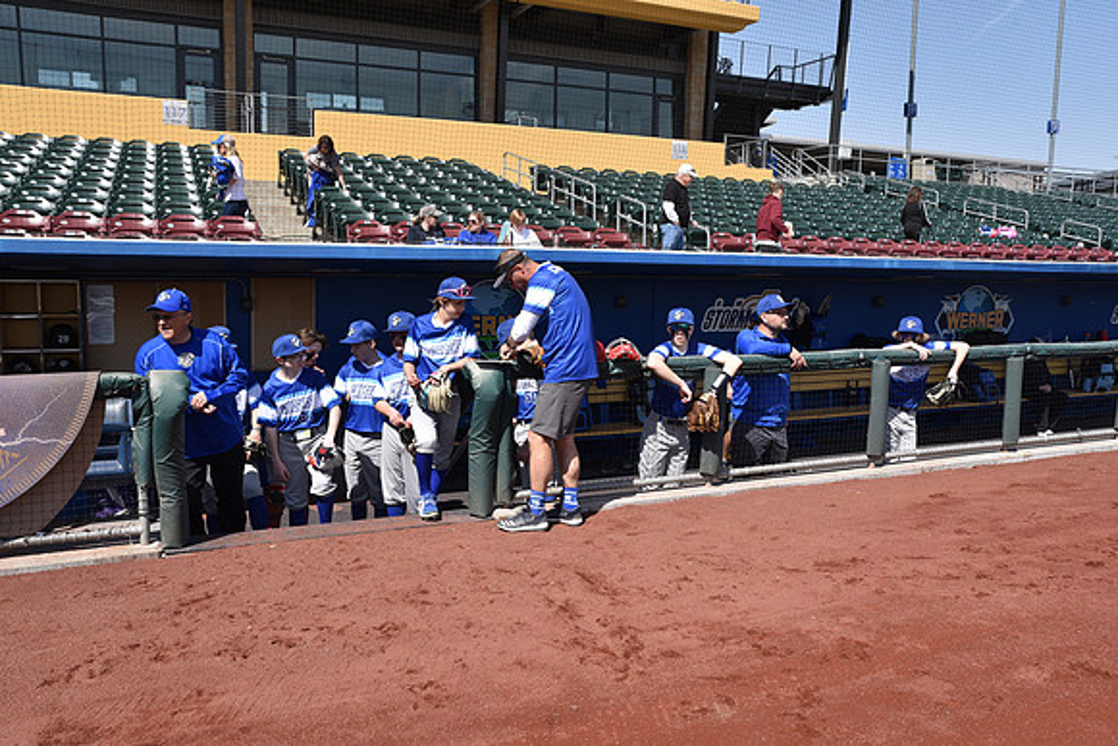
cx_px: 559
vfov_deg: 45.0
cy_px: 373
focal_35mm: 29
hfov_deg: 63.6
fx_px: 901
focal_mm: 29
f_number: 9
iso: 200
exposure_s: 1/320
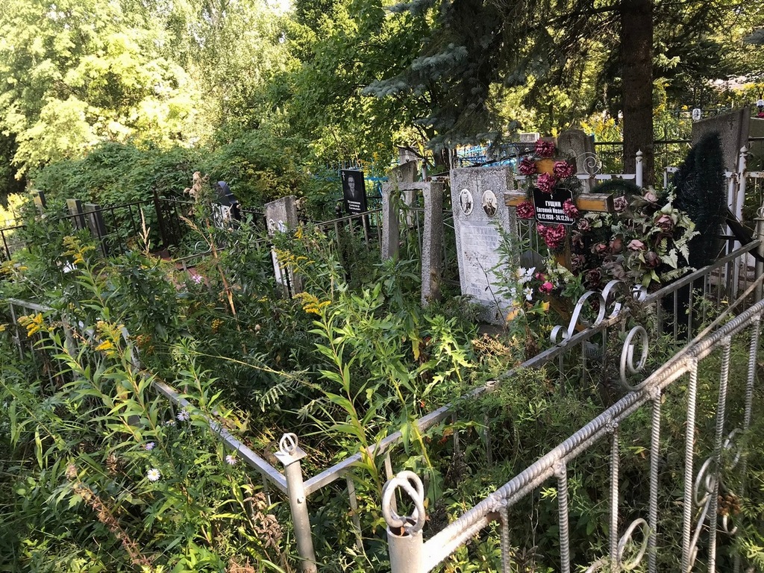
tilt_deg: -18.4
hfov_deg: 63.4
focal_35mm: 28
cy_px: 286
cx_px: 382
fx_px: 618
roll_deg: +6.4
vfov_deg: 49.7
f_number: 1.8
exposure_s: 1/201
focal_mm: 3.99
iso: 20
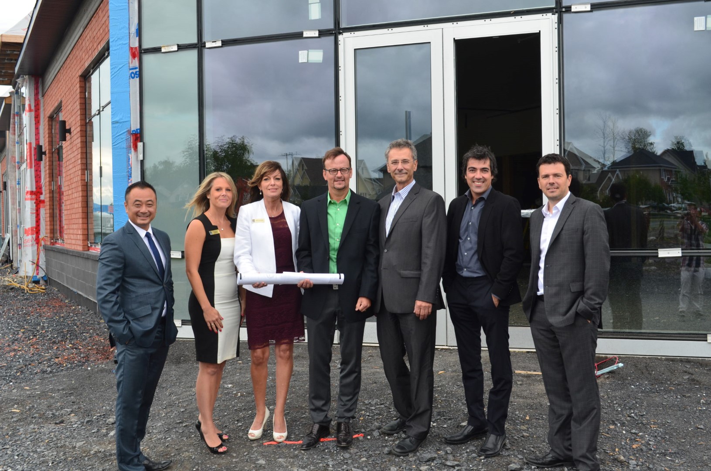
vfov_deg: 30.7
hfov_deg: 45.0
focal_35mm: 44
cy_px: 236
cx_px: 356
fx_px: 857
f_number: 10
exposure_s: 1/200
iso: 400
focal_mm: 29
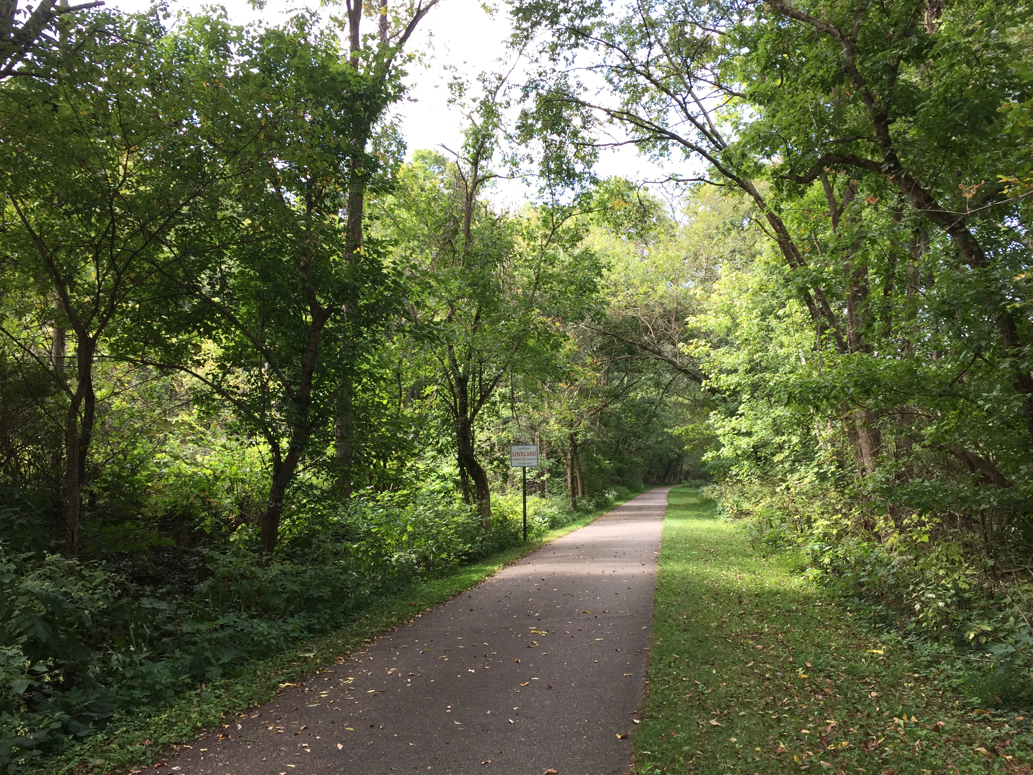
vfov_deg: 48.2
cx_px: 516
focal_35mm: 29
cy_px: 388
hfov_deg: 61.7
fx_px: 865
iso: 32
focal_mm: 4.15
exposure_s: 1/196
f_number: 2.2
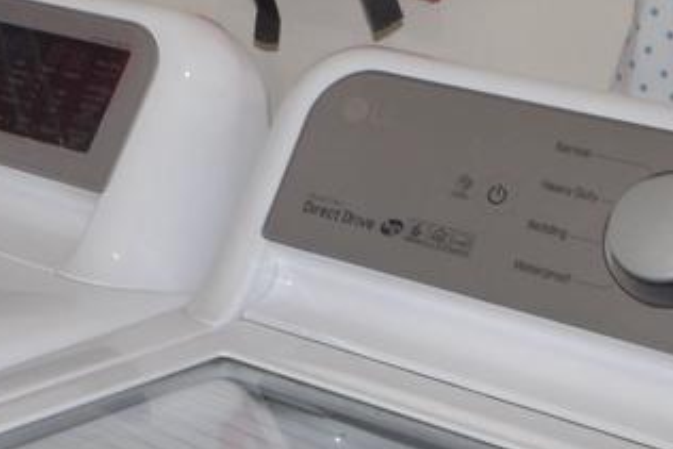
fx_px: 2361
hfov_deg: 15.4
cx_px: -230
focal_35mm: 126
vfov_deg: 10.4
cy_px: -254
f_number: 5
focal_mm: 13
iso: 250
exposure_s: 1/60
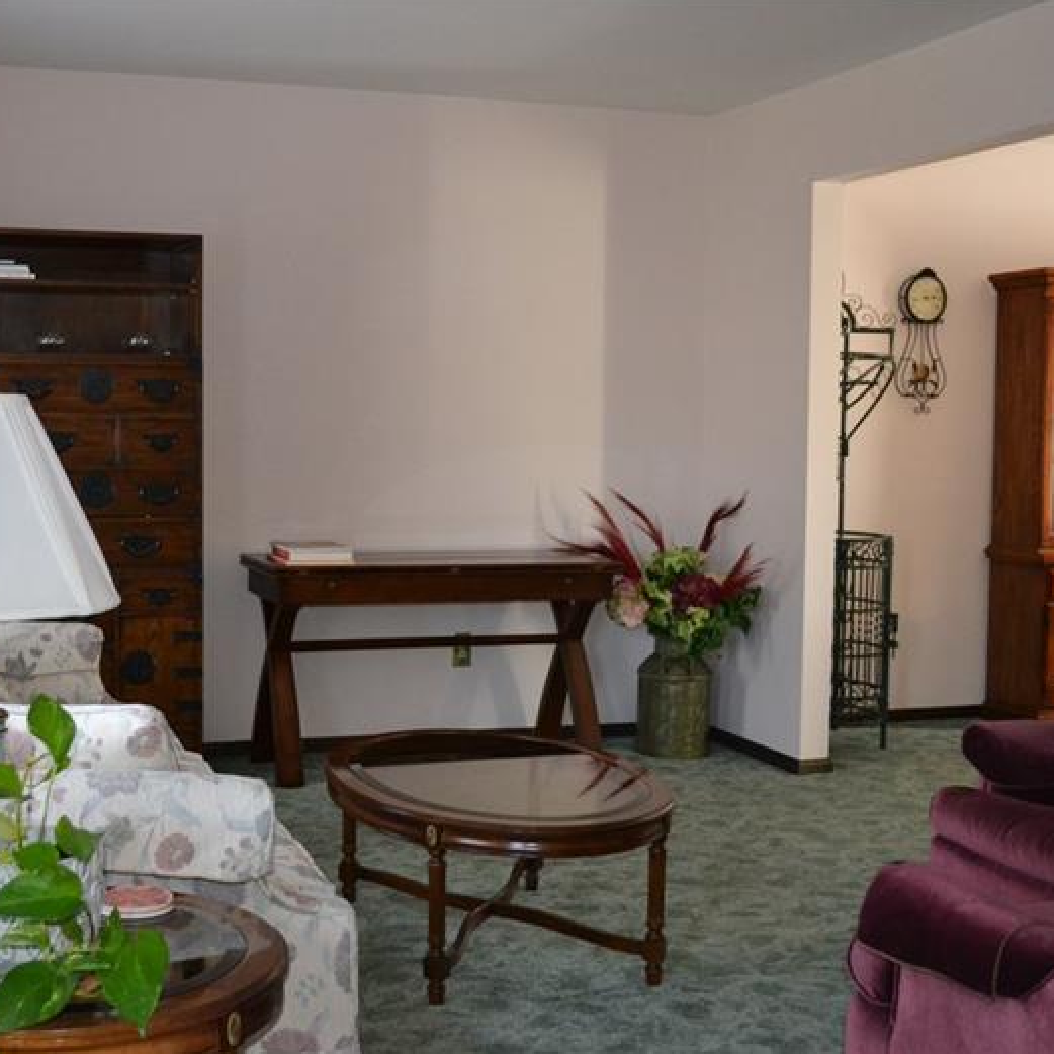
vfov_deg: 36.1
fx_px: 1619
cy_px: 531
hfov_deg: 35.9
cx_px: 397
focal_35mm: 47
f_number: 4
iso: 2200
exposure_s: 1/60
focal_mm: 24
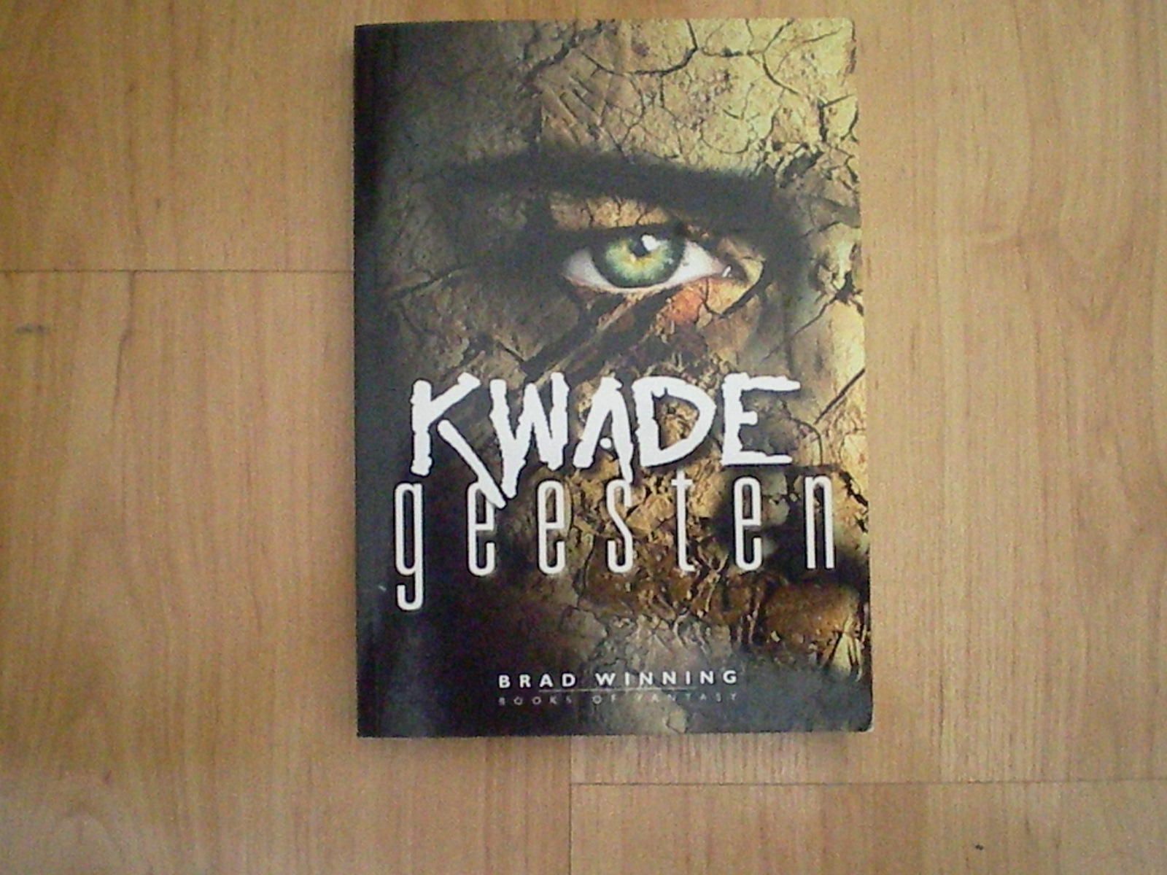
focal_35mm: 38
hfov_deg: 49.0
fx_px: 1281
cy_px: 438
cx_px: 584
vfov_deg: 37.7
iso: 1800
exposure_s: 1/56.4
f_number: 3.1
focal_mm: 6.3
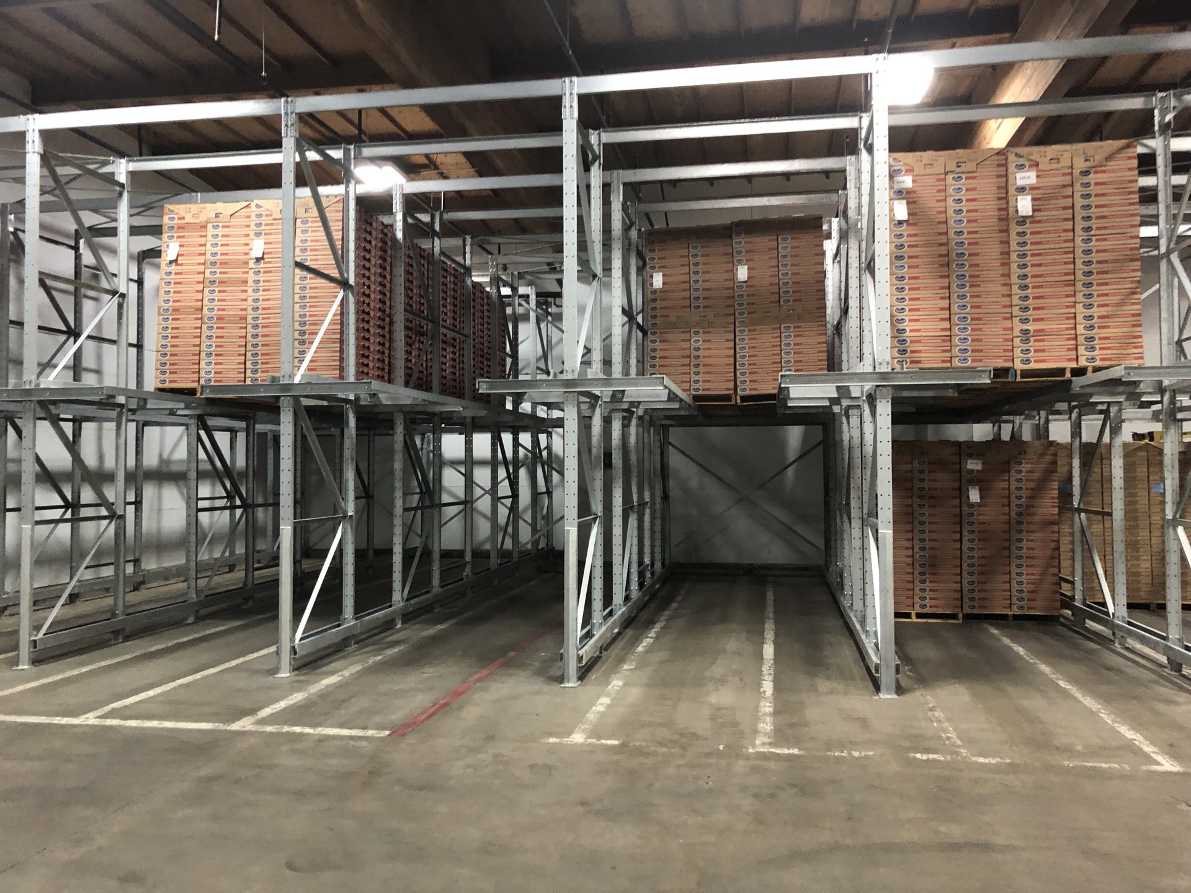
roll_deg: +0.4
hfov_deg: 63.4
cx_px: 596
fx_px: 963
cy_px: 446
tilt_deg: +5.1
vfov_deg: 49.7
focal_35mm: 28
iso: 100
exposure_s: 1/15
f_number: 1.8
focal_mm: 3.99
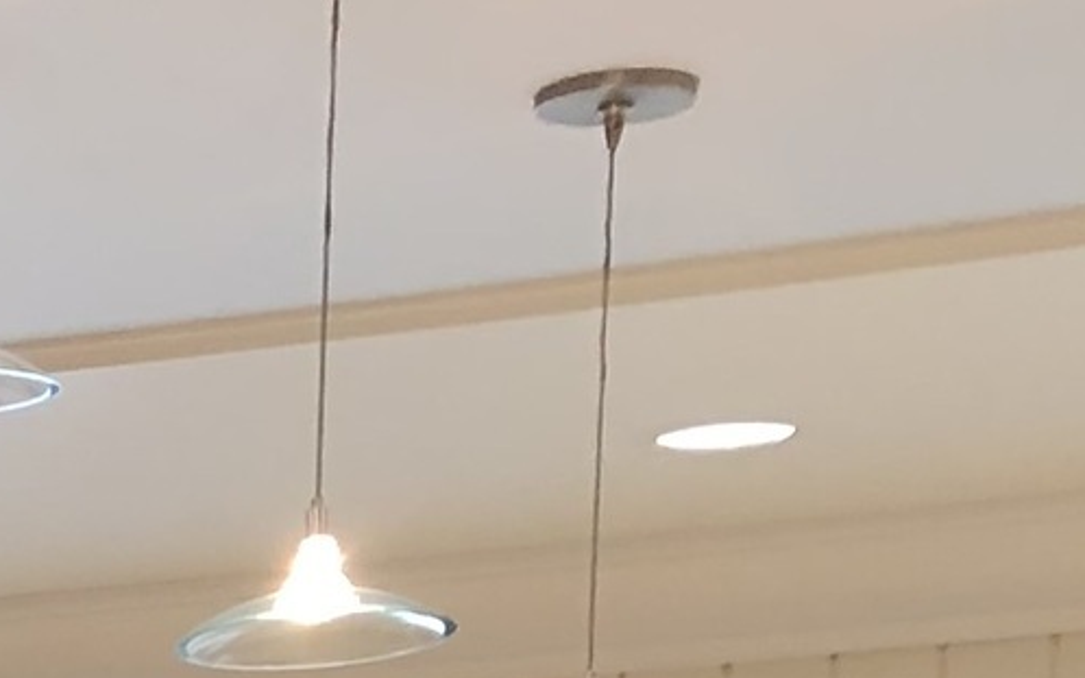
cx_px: -1458
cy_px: 2293
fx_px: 5410
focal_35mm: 183
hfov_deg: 10.1
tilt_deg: -7.6
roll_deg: -1.0
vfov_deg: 6.3
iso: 32
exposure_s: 1/30
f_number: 1.8
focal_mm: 3.99
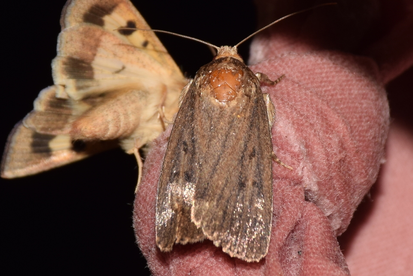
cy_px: 138
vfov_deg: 6.5
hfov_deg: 9.8
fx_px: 2409
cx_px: 206
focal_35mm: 210
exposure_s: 1/160
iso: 100
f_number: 13
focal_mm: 140
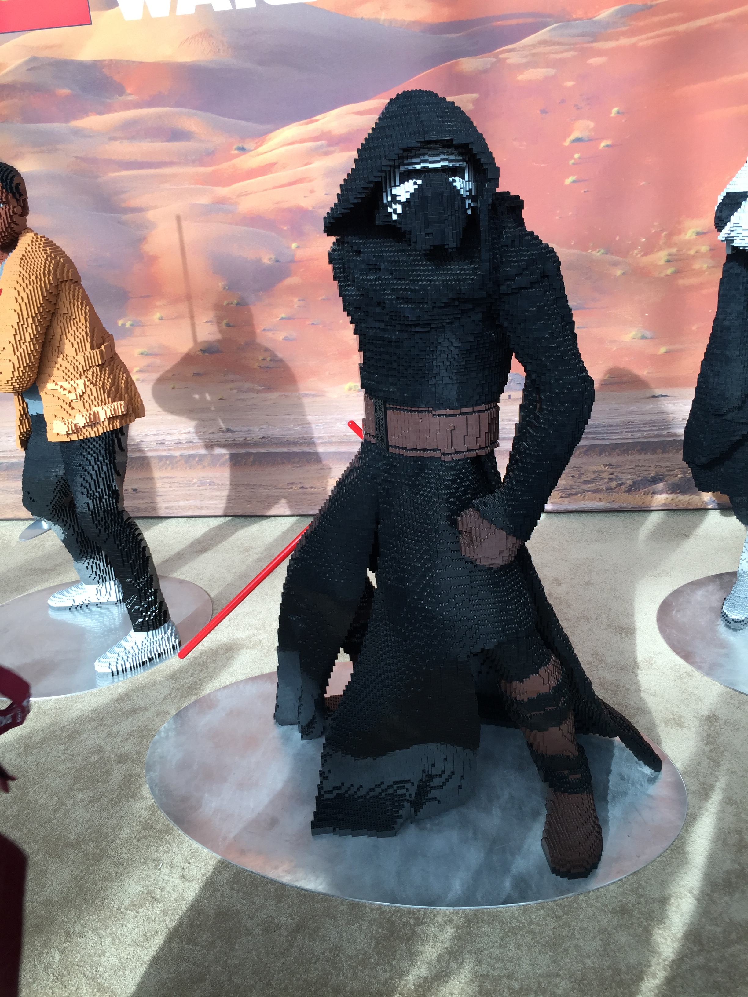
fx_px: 836
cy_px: 498
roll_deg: +3.5
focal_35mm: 29
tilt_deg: -18.0
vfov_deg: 61.7
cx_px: 374
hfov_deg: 48.2
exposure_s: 1/60
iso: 32
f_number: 2.2
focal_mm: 4.15
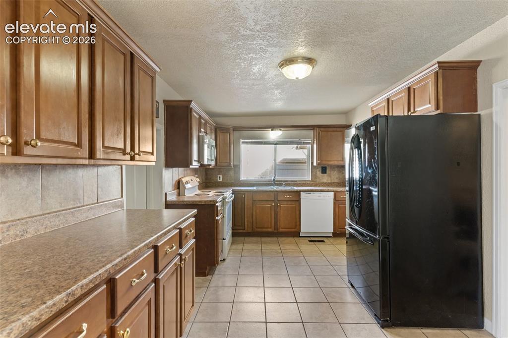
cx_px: 254
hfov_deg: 93.3
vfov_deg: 70.4
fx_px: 240
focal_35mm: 17
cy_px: 169
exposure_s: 1/1.25
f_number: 8
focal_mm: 17
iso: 400
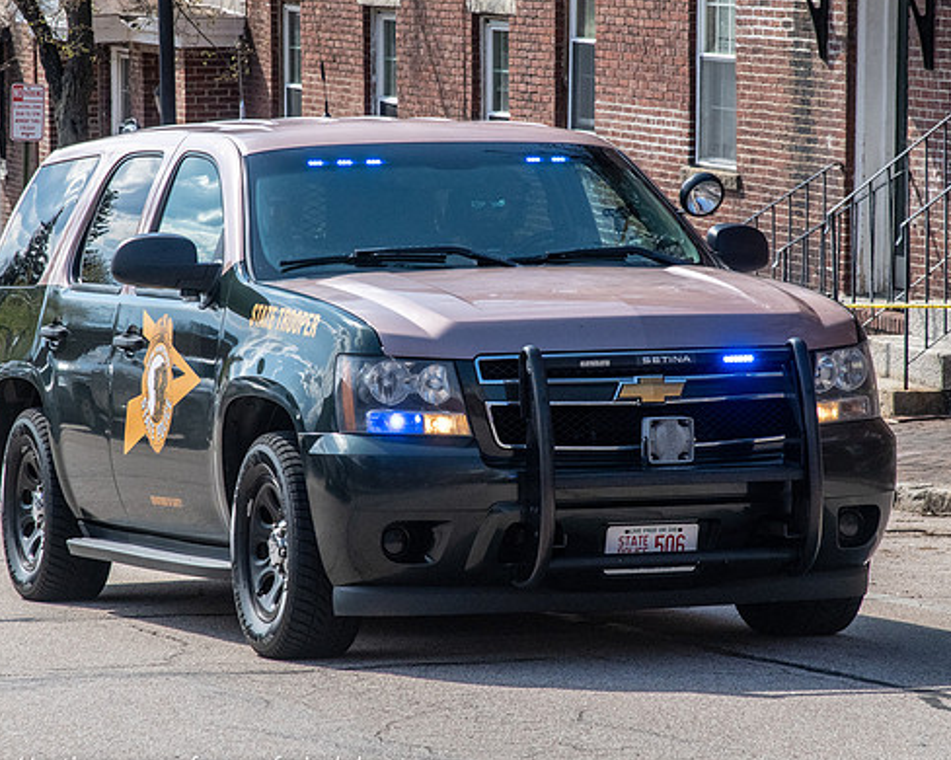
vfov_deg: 8.3
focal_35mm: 187
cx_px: 462
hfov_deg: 10.3
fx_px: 5261
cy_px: 330
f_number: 9
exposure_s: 1/2000
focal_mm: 120
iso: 1250
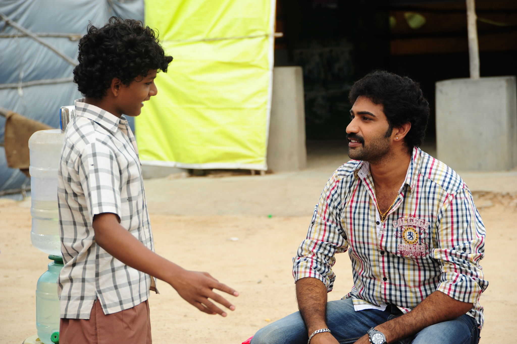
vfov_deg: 11.4
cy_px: 172
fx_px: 1722
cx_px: 258
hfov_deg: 17.1
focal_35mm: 120
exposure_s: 1/400
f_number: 7.1
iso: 250
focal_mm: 120
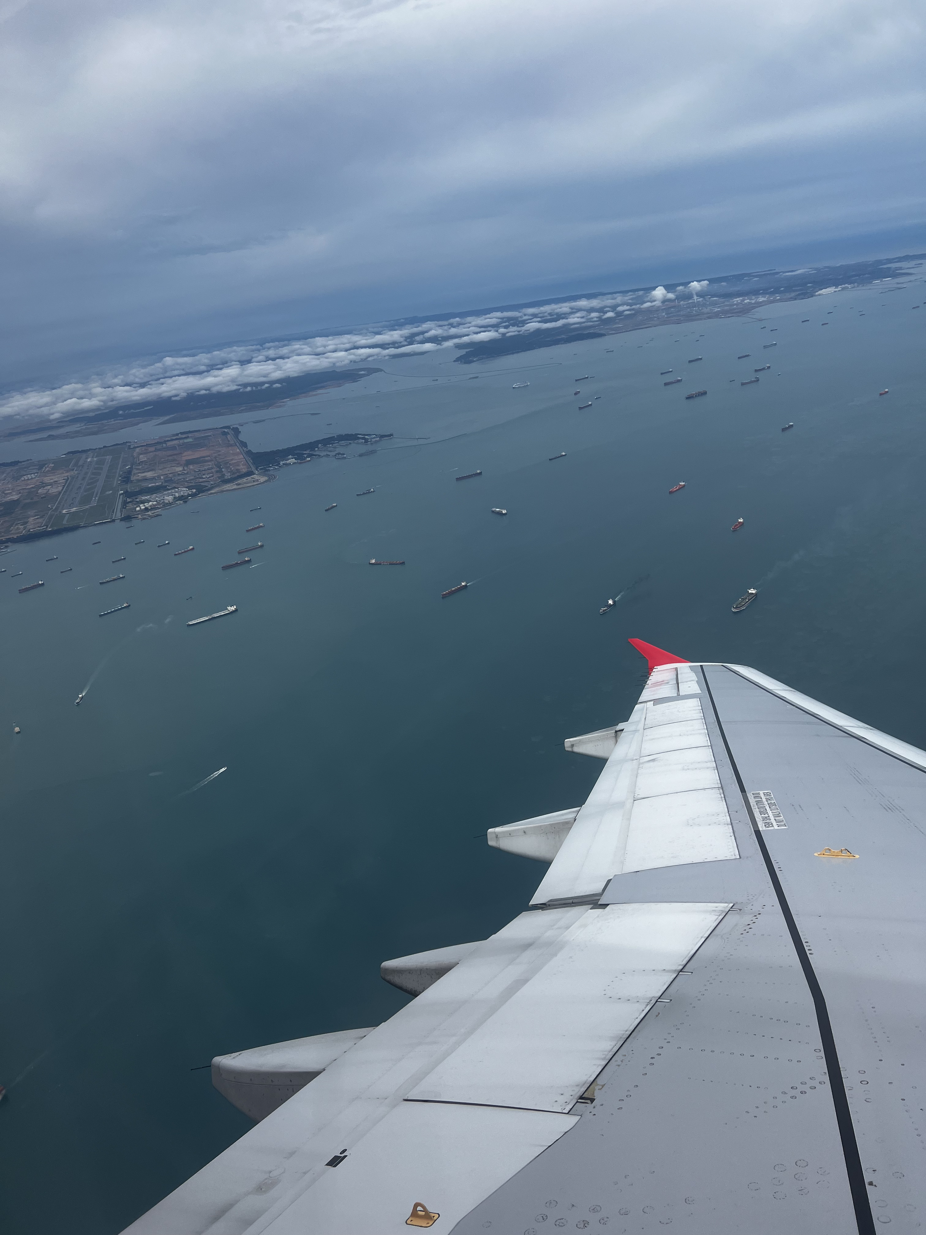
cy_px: 618
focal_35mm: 26
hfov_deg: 53.1
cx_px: 463
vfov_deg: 67.3
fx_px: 927
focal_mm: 5.7
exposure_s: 1/4444
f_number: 1.5
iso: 50
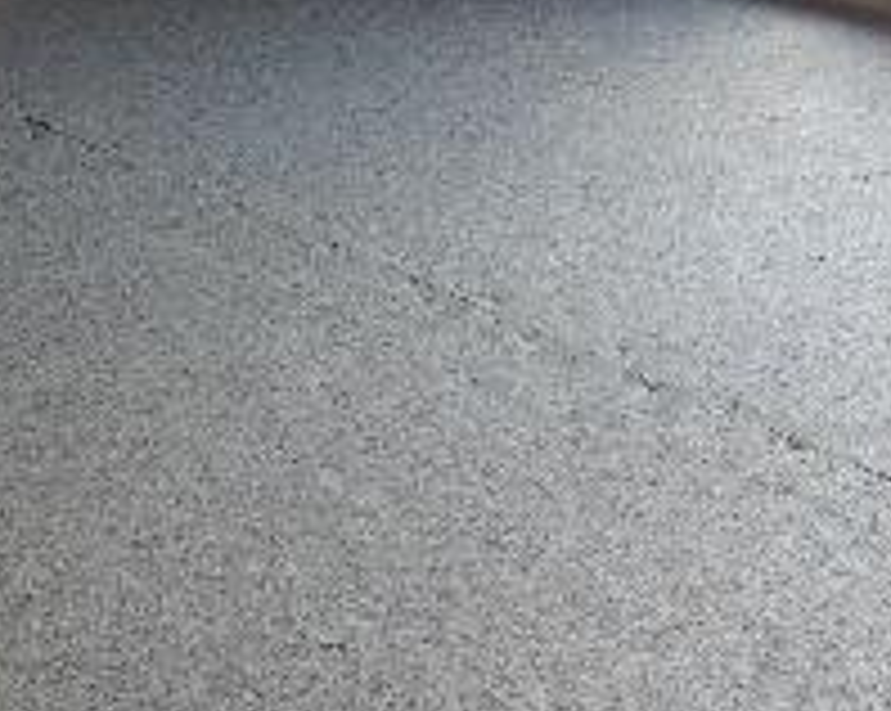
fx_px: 2424
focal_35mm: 92
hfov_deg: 20.8
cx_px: 436
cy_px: 230
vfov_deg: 16.6
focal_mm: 8
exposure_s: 1/114
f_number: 2.8
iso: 200
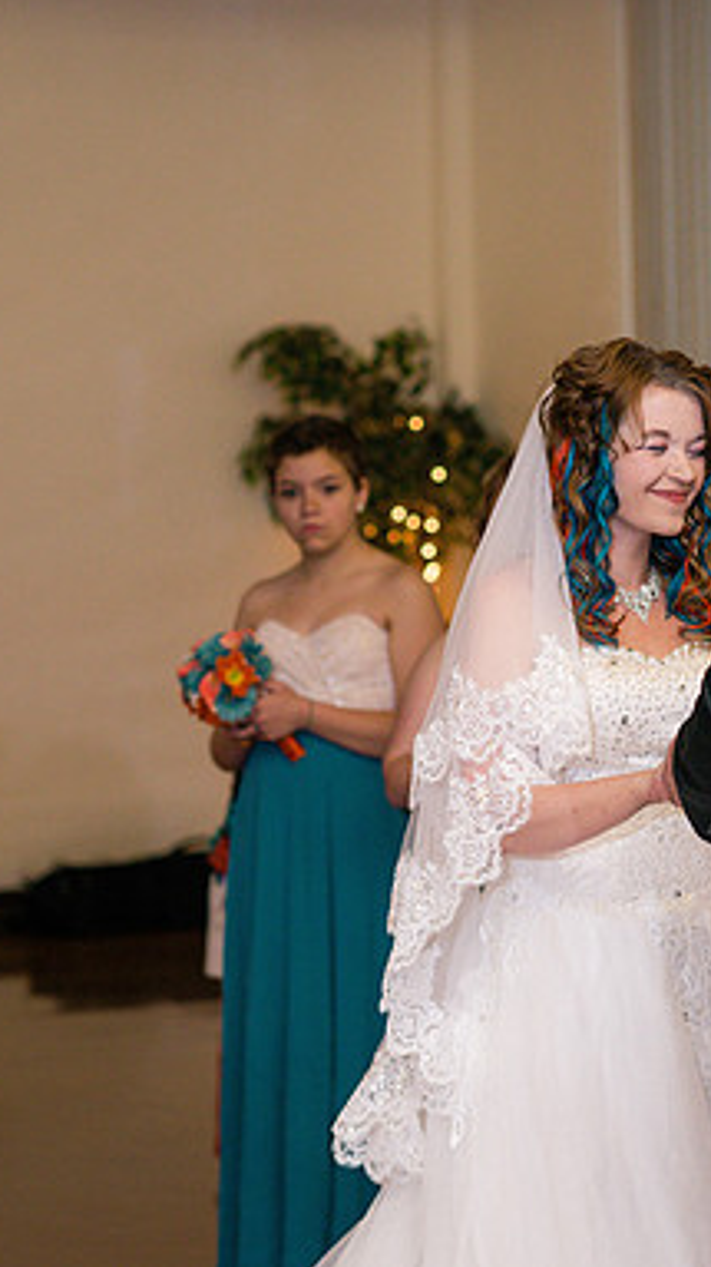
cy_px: 614
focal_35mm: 143
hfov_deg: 8.4
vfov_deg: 15.0
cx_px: 666
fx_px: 4800
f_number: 3.2
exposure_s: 1/200
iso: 800
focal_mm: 85
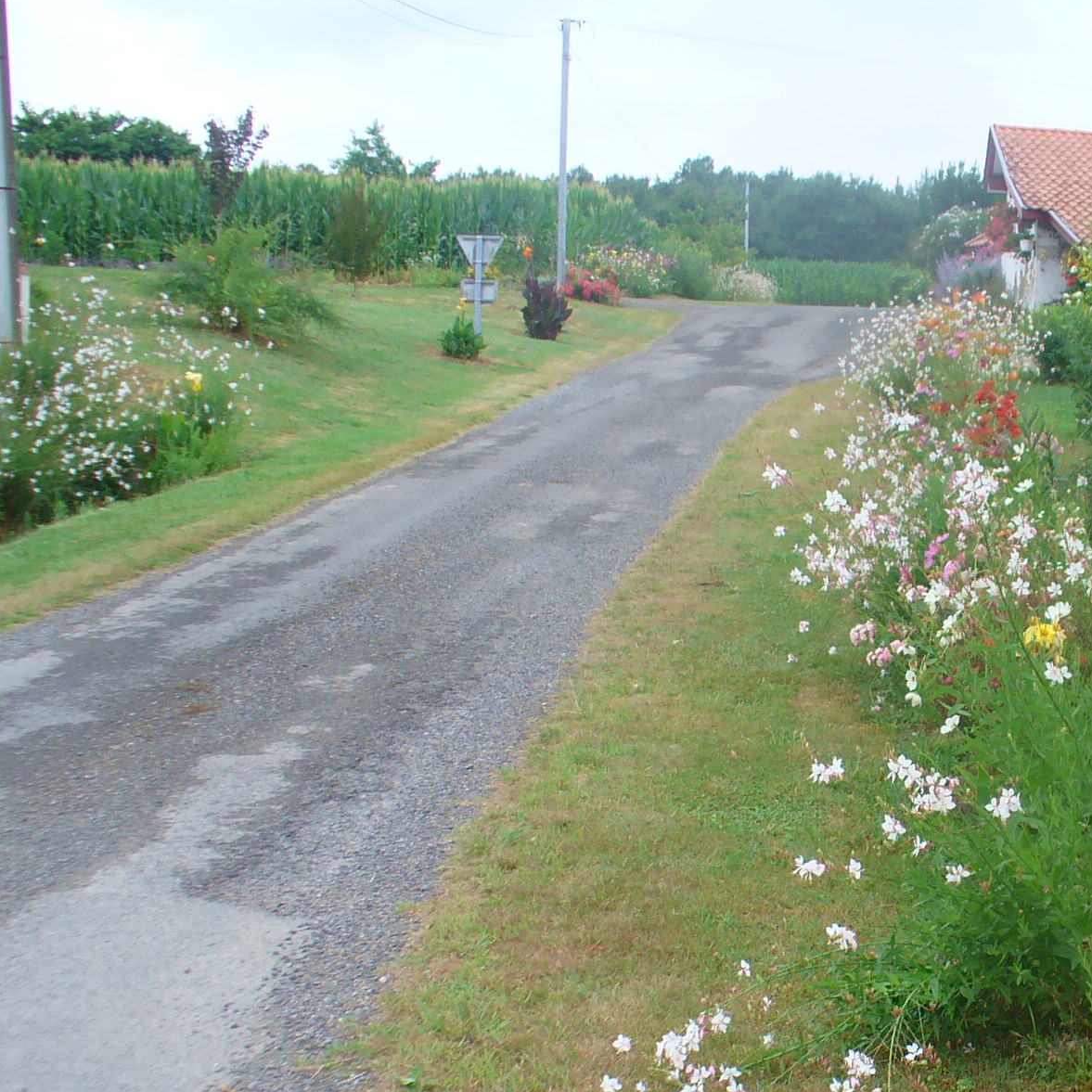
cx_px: 979
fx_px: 2284
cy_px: 766
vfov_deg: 26.7
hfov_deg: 26.0
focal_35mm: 64
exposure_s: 1/250
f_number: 2.8
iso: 64
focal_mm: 6.1
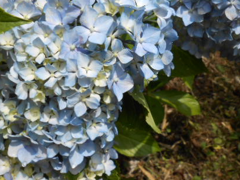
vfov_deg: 30.7
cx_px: 134
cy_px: 64
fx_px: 326
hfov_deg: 40.4
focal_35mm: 47
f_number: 3.8
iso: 80
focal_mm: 5.3
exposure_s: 1/1250
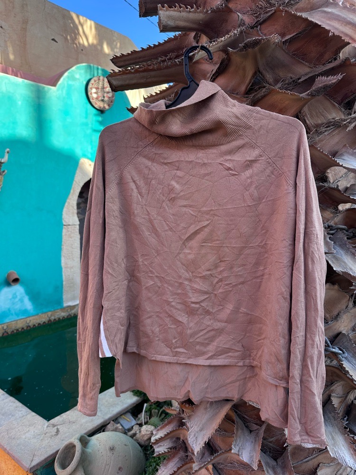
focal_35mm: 24
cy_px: 238
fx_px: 329
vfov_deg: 71.6
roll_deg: -0.9
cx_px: 178
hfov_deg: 56.8
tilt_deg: -4.0
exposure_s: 1/484
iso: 80
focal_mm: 6.86
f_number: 1.78
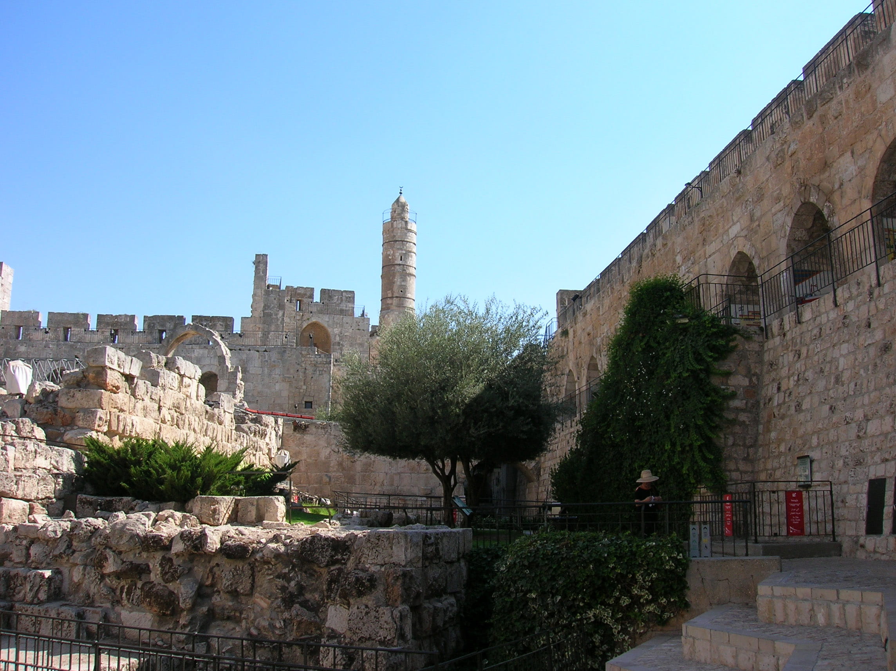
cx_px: 448
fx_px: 879
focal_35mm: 34
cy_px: 336
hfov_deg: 54.0
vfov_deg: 41.7
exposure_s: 1/272
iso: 50
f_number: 4.9
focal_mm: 5.7
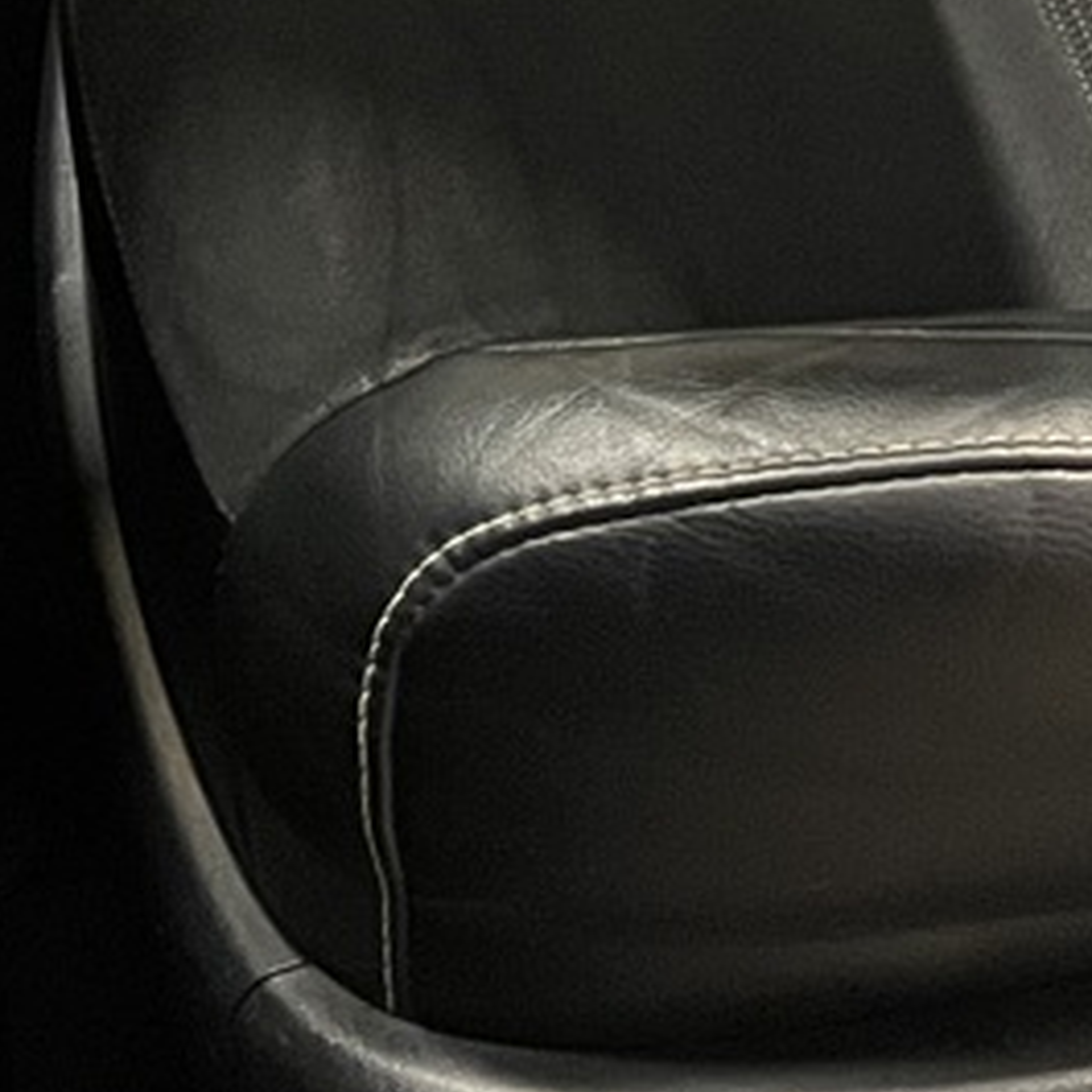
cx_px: 1463
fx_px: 4461
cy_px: -643
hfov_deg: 13.4
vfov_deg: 13.0
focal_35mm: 125
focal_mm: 4.2
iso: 400
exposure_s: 1/50
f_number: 1.6
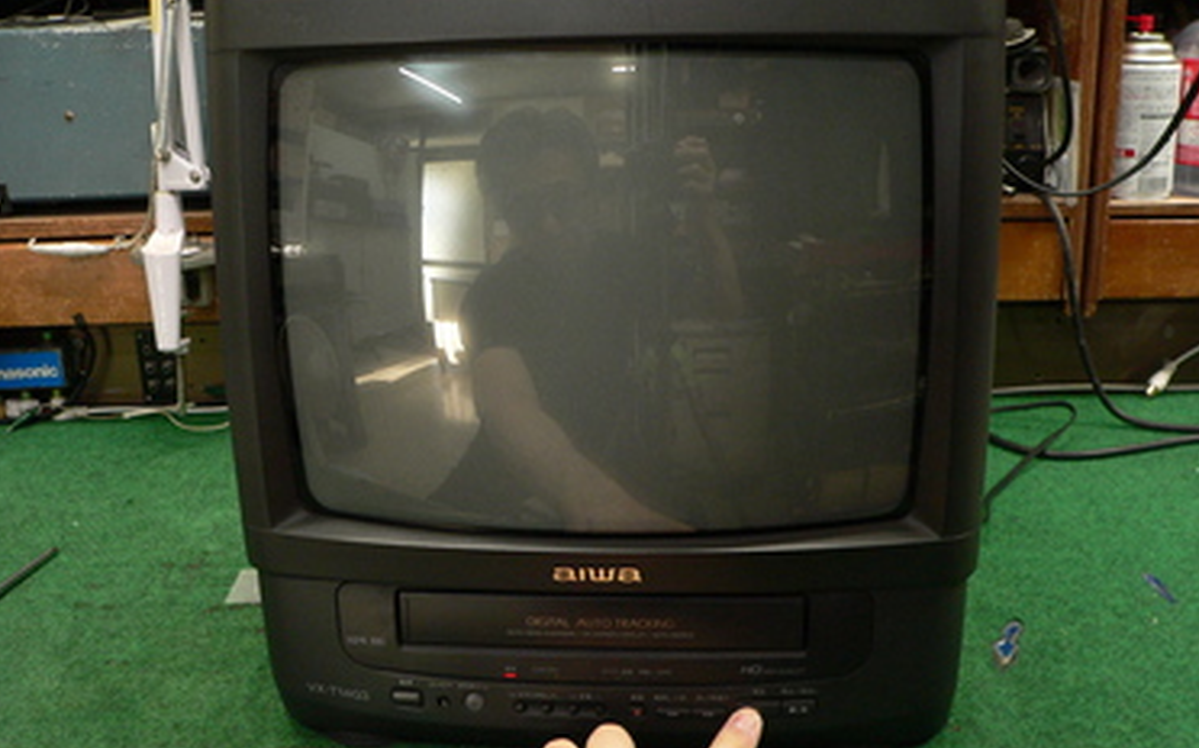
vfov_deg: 32.7
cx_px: 606
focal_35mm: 39
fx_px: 1274
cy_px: 389
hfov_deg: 50.4
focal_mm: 6
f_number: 2.8
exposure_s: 1/20
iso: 200
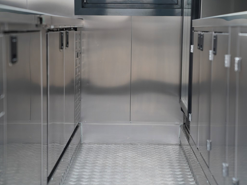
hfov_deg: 25.7
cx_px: 131
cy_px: 92
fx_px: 542
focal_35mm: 76
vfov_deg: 19.4
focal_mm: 70
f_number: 4
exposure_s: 1/160
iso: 500
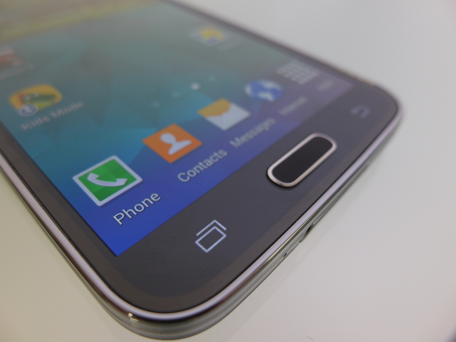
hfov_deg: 71.6
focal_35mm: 24
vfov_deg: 56.8
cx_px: 228
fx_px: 316
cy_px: 171
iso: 80
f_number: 2.8
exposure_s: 1/60
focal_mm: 5.2
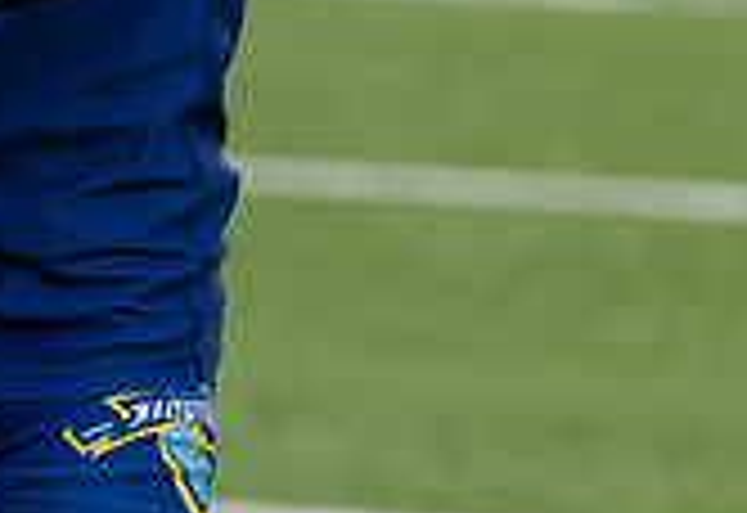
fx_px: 17529
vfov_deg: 1.7
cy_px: -465
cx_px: -28
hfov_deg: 2.4
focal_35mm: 837
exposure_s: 1/250
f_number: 5.6
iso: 100
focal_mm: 200
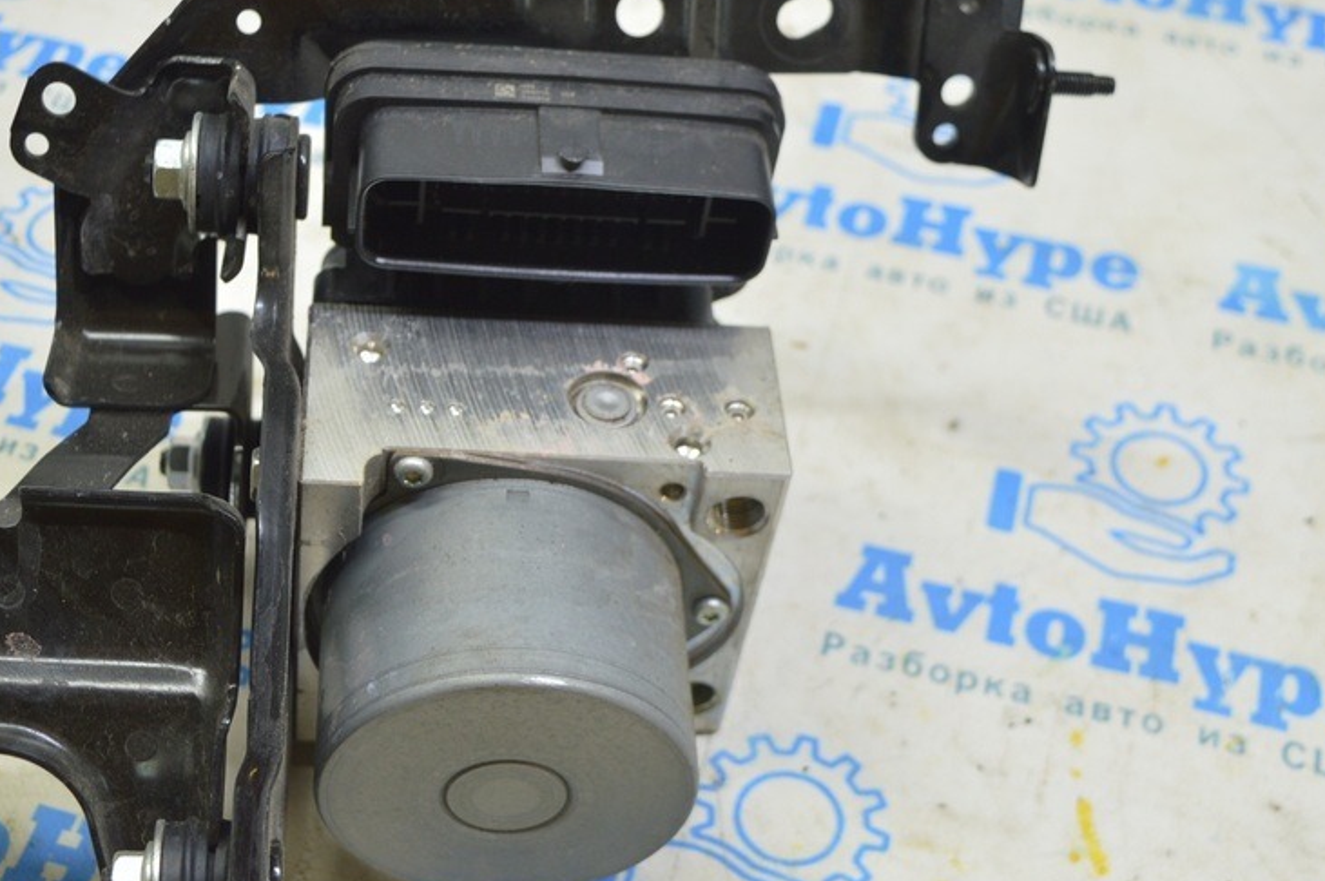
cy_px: 445
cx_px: 450
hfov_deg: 34.9
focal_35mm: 57
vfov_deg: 23.9
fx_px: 2085
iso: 400
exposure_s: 1/20
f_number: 5.6
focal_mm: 27
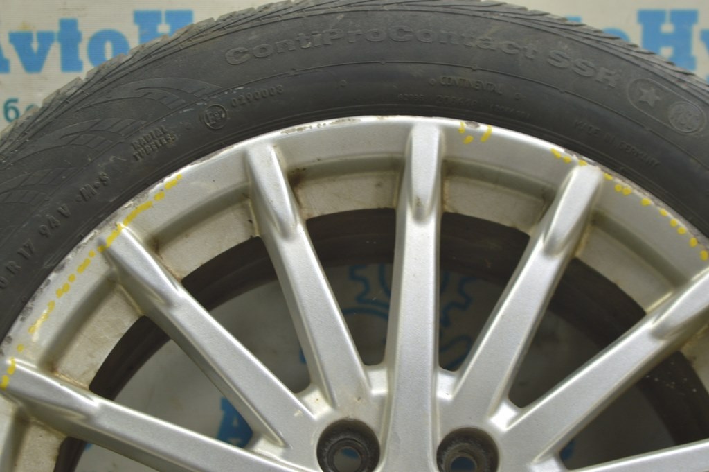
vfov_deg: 18.2
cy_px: 236
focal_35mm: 75
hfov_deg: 27.0
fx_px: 1476
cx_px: 354
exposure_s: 1/20
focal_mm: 50
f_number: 5.6
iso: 400
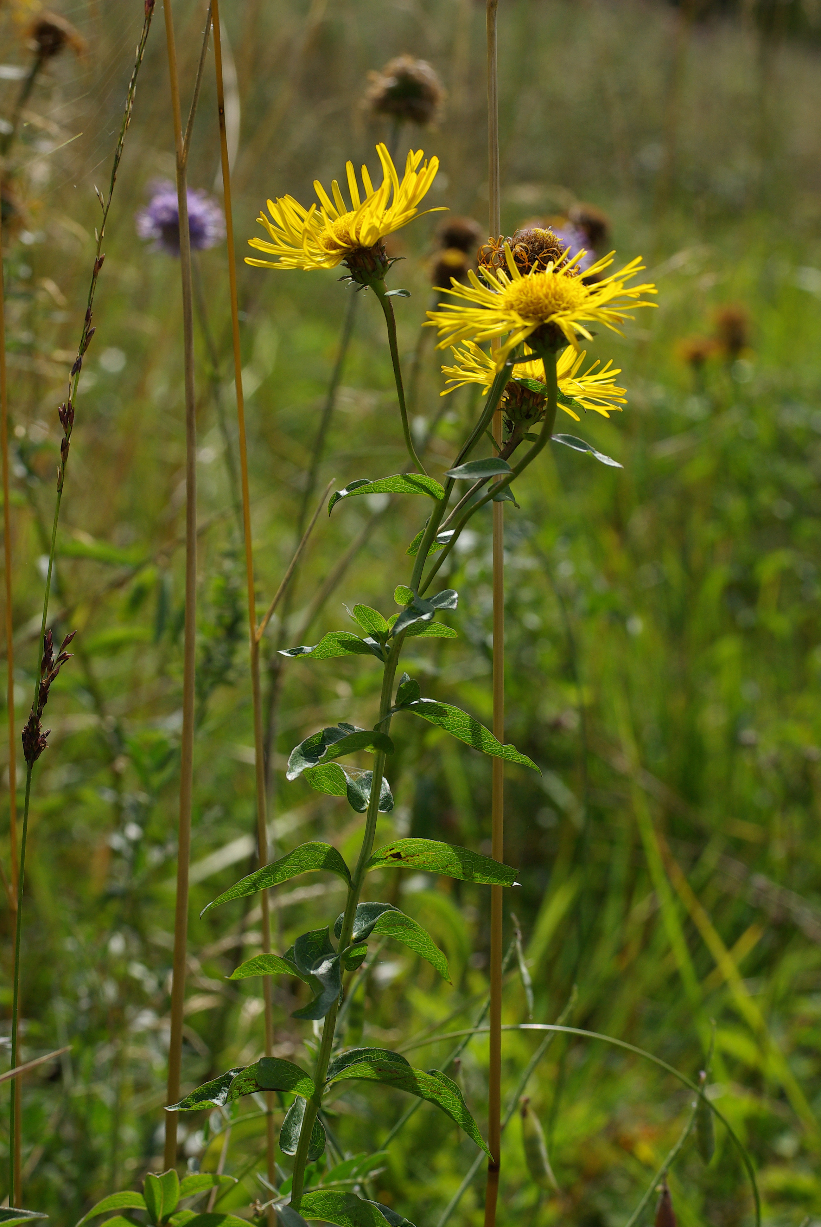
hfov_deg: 18.2
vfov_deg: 27.0
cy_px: 614
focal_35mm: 75
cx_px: 410
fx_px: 2558
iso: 200
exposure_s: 1/250
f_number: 6.7
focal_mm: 50
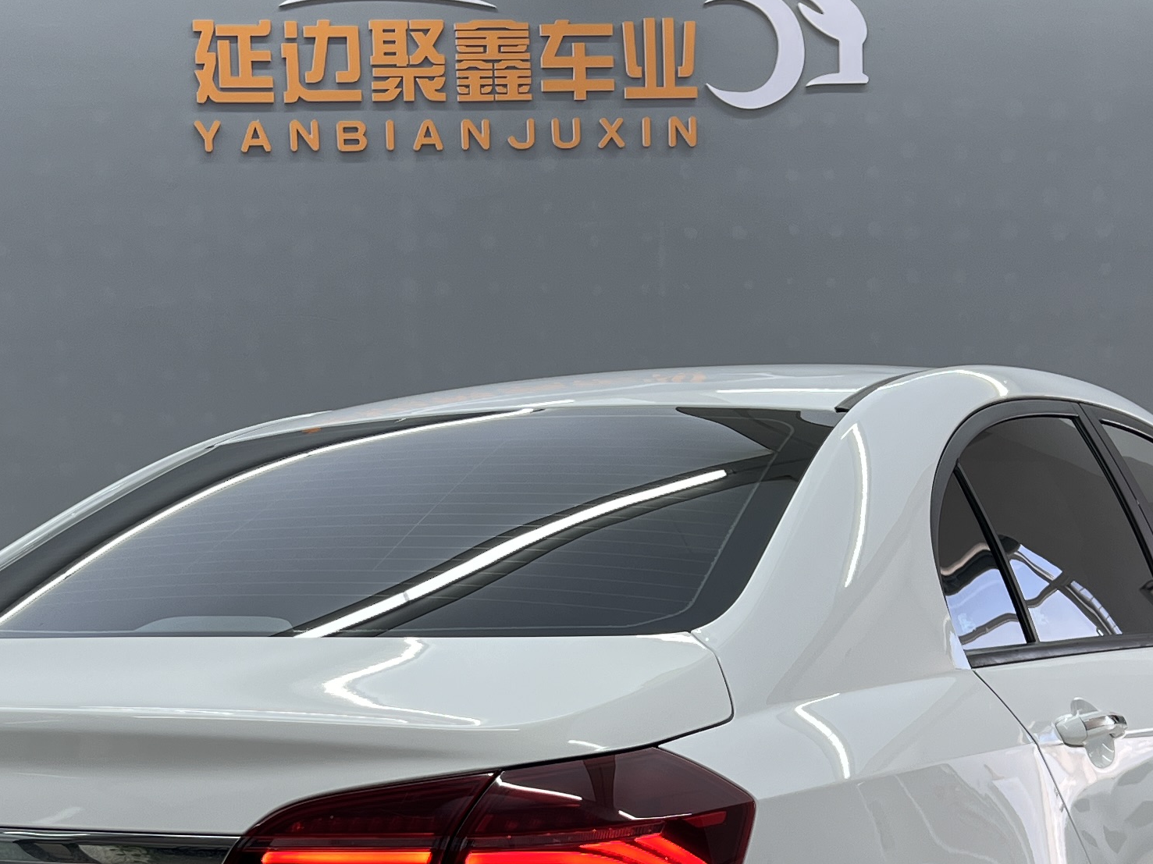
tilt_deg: -8.8
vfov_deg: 20.2
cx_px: 498
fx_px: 2364
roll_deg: +2.6
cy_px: 802
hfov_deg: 27.4
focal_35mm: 71
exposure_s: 1/151
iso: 32
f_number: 1.5
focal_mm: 5.7
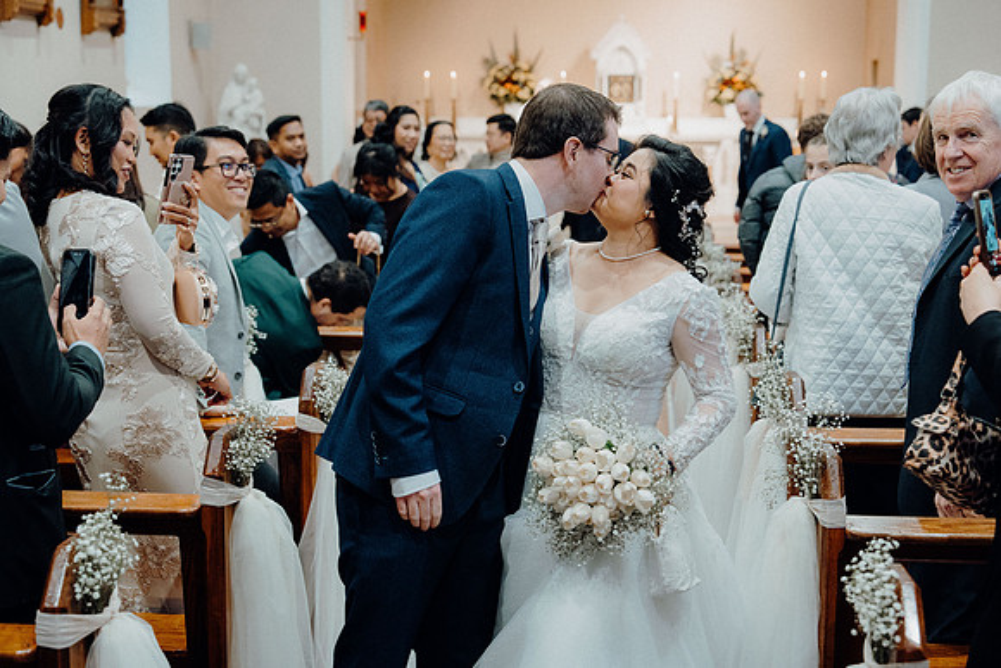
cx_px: 500
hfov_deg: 38.9
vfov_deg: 26.5
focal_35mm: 51
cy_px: 334
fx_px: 1418
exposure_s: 1/160
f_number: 3.5
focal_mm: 51
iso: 3200
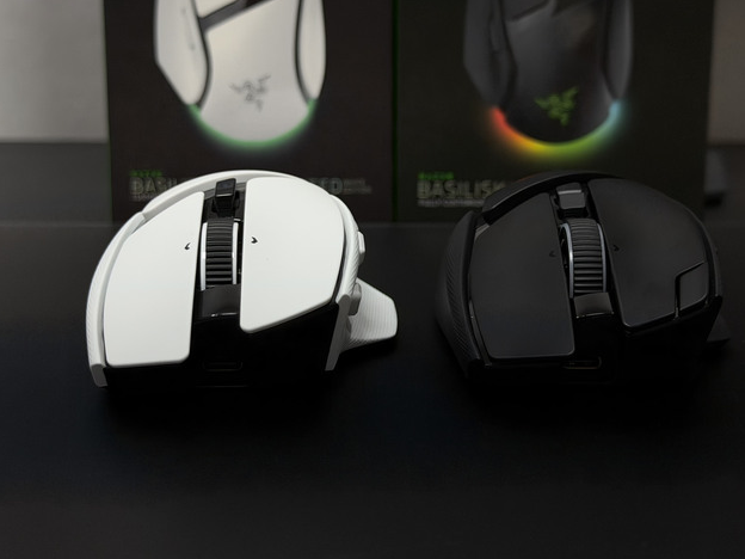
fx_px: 1291
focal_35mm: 60
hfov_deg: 32.2
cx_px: 394
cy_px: 250
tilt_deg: -11.1
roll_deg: +0.2
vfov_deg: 24.4
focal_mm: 6.76
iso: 50
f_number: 1.78
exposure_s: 1/60
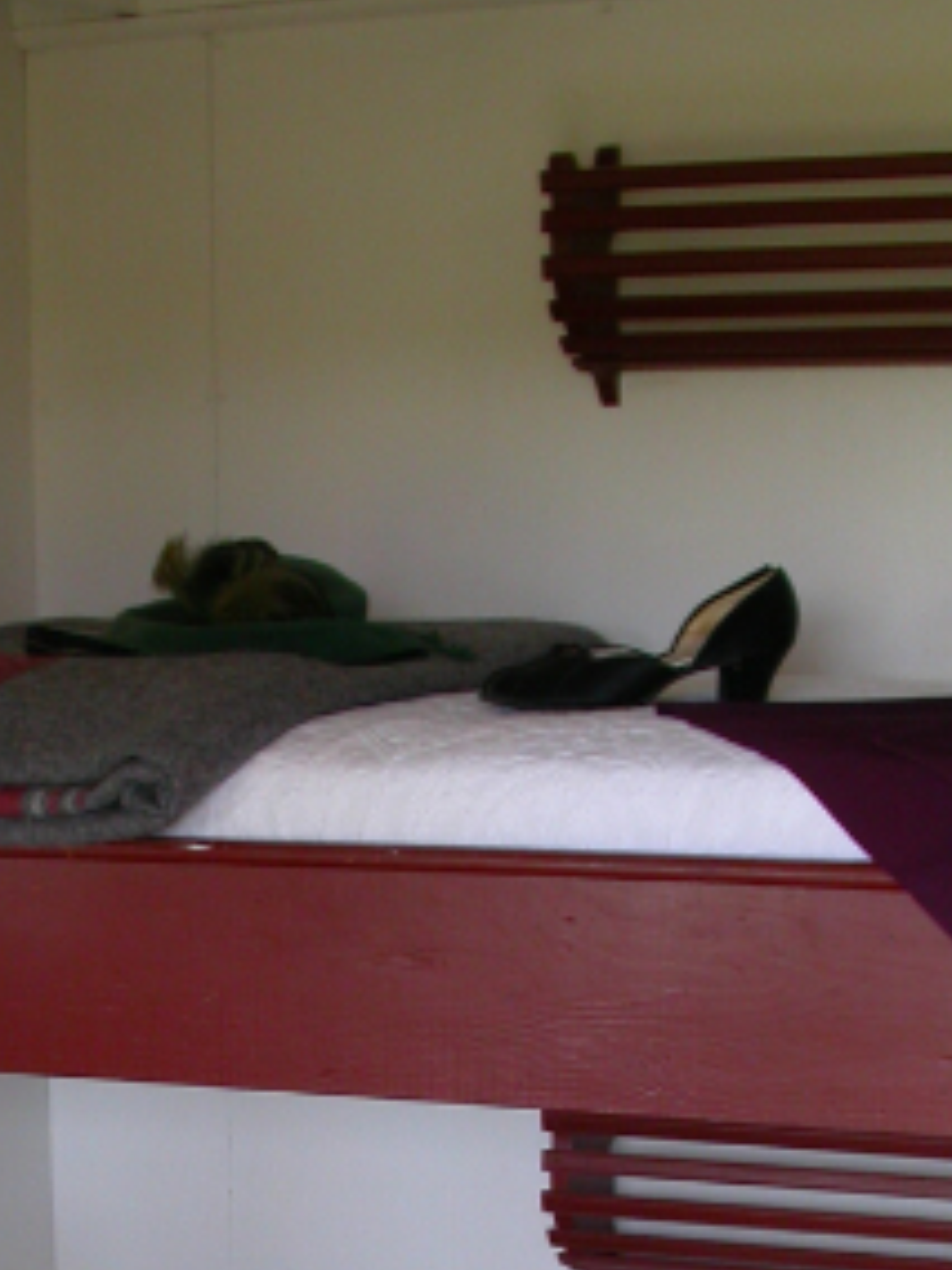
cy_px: 1386
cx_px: 335
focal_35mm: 87
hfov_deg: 16.9
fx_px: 3190
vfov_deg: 21.4
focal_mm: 7.8
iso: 100
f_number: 3
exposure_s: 1/48
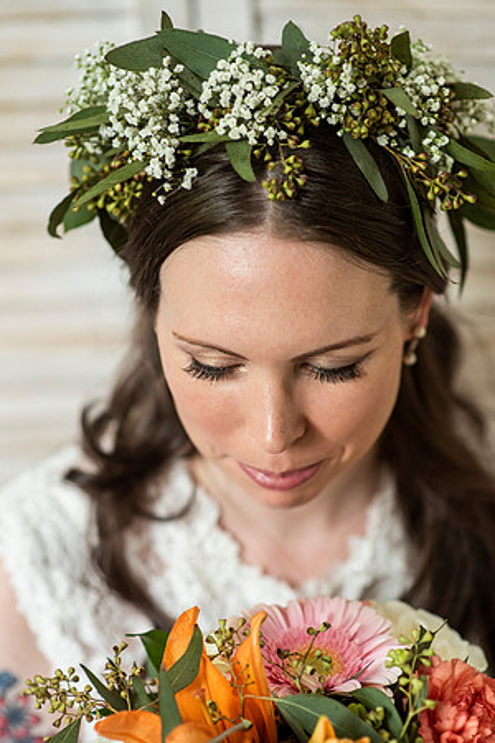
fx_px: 1753
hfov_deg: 16.1
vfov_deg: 23.9
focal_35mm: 85
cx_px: 248
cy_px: 372
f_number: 2.5
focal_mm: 85
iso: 1600
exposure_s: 1/500
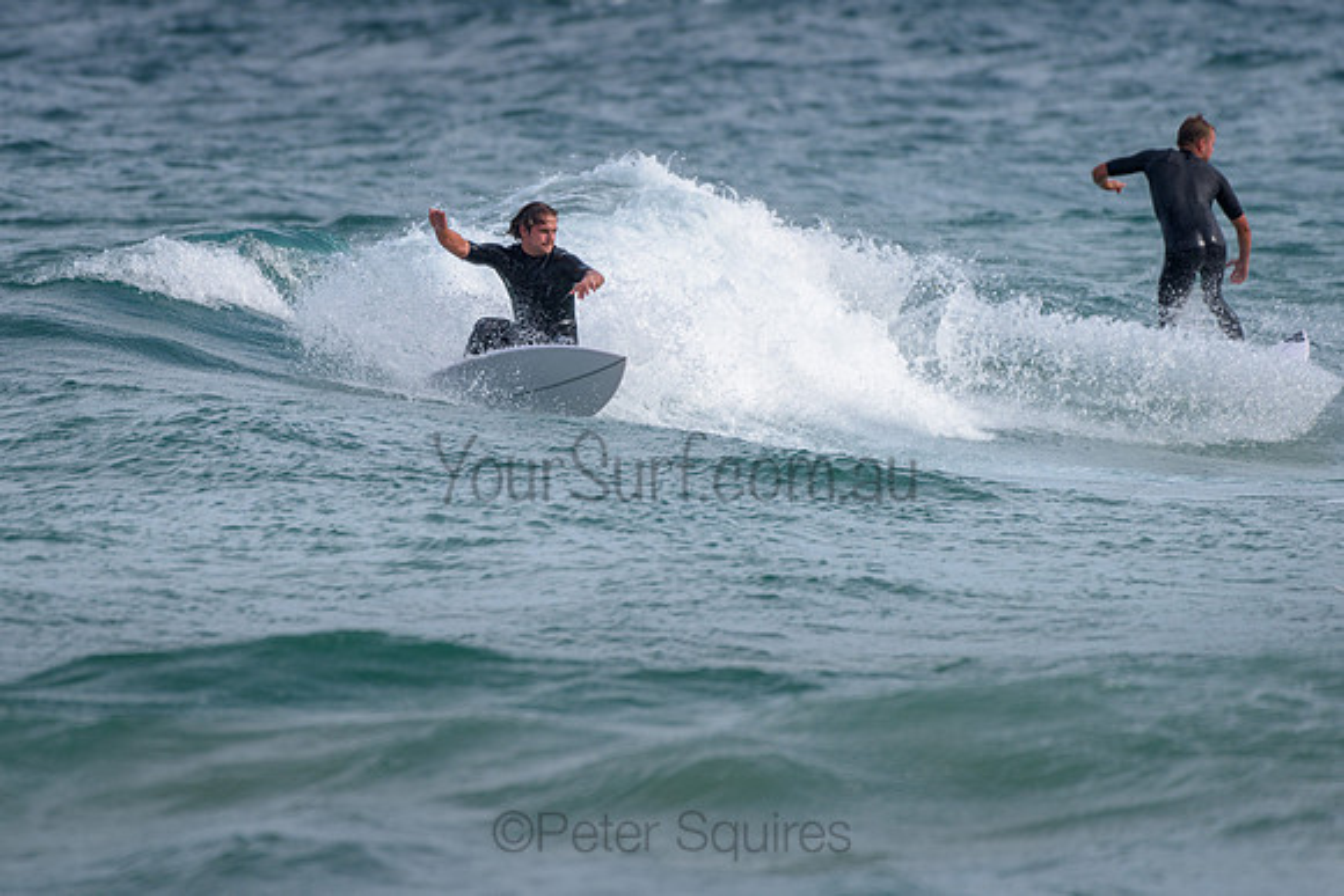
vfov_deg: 2.2
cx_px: 520
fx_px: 22880
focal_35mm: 613
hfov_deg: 3.4
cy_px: 347
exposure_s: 1/2000
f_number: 5.6
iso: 220
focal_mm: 500
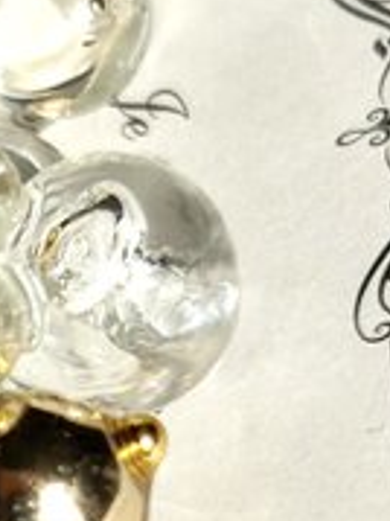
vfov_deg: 7.9
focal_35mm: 248
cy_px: 729
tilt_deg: -52.8
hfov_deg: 5.9
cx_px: -201
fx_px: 3730
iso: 40
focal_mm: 5.96
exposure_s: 1/4975
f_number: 1.6
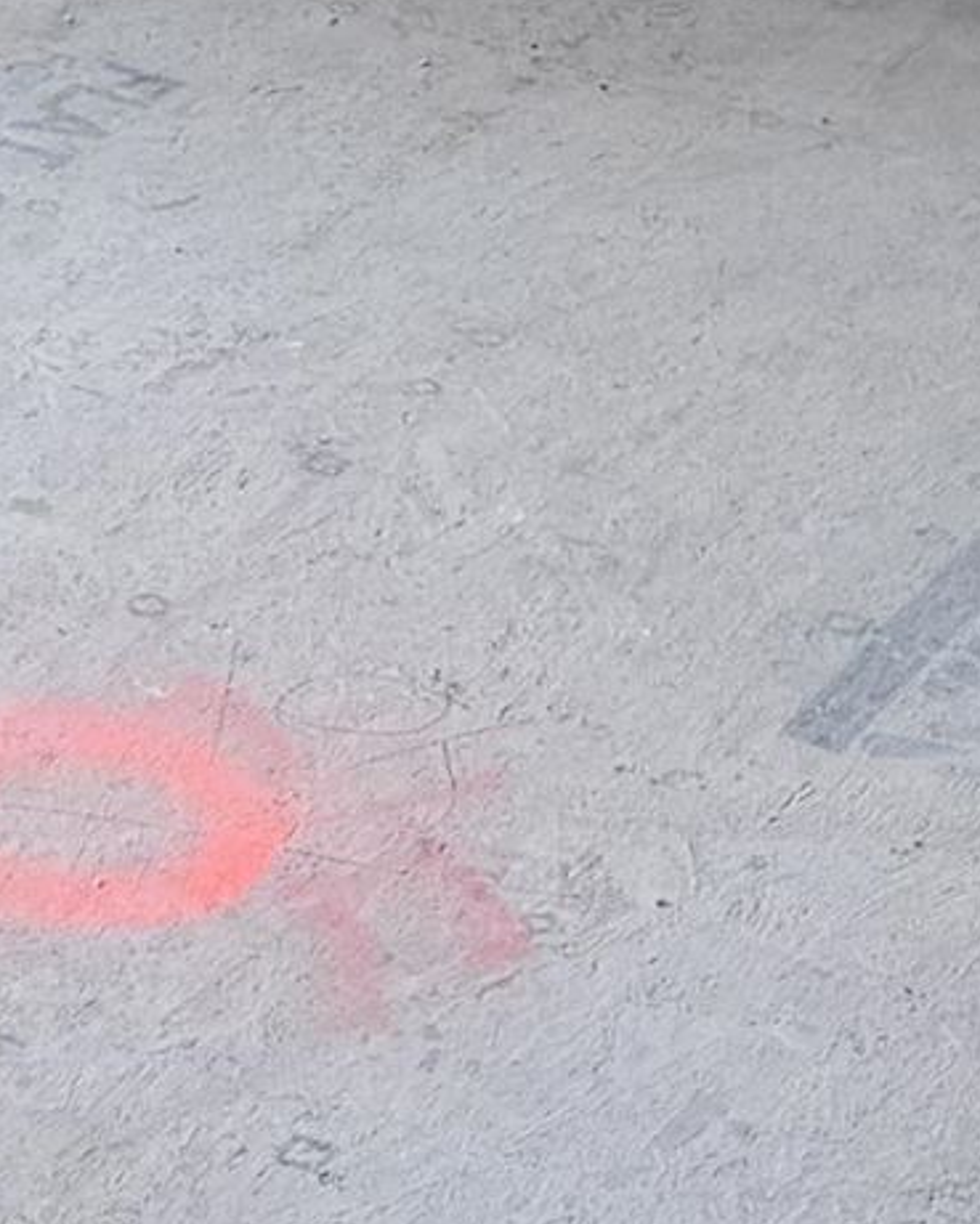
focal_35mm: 156
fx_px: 5654
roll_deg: +0.6
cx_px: -664
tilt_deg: -7.2
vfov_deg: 10.9
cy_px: -1482
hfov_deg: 9.5
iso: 64
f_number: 1.78
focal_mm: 6.76
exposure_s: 1/286
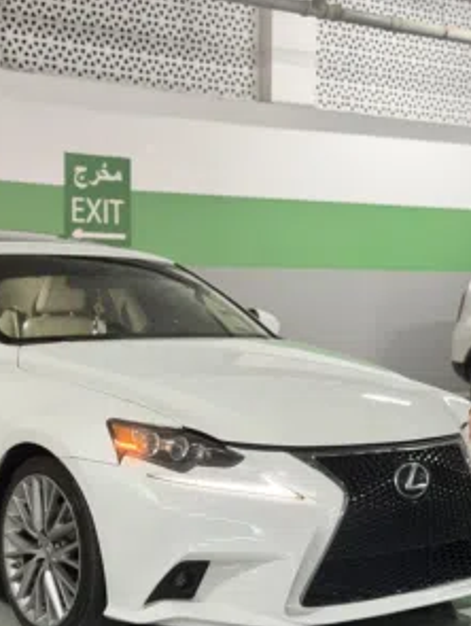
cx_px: 202
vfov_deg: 29.6
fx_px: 1177
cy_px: 416
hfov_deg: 22.6
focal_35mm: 65
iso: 640
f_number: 1.78
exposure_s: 1/25
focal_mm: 6.76
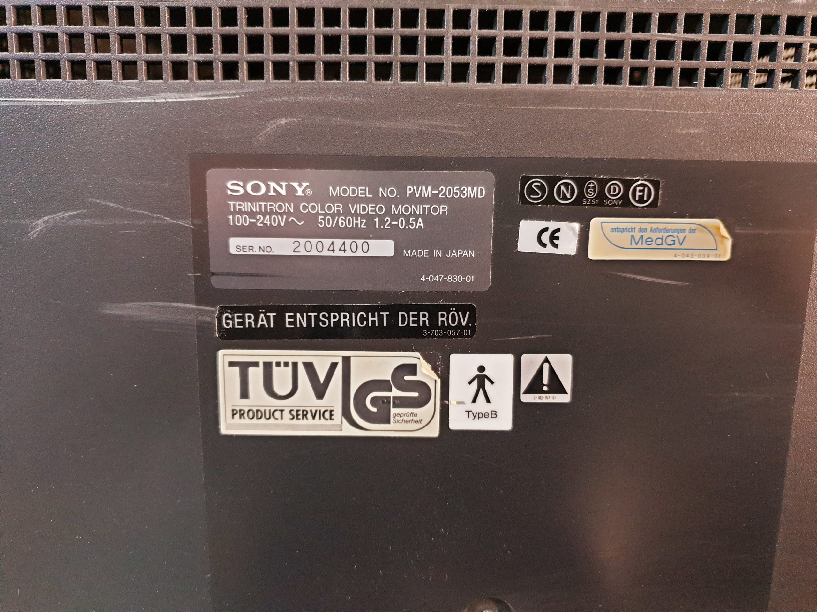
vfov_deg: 53.1
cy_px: 306
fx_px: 614
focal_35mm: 26
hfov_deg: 67.3
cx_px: 408
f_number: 1.5
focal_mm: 4.3
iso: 400
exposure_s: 1/50
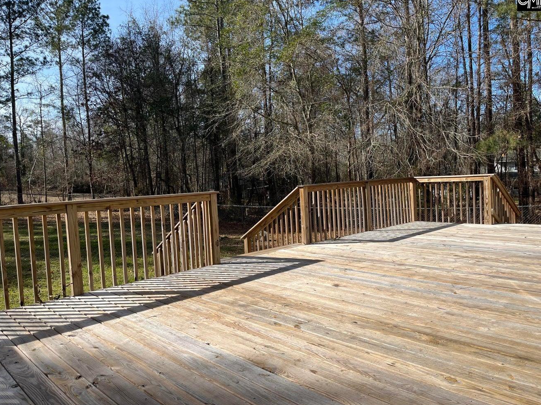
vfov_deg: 51.3
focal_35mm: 27
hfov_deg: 65.3
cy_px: 200
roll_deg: +2.6
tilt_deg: -3.6
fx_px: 422
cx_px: 276
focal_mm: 5.1
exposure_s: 1/2632
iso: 50
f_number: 1.6
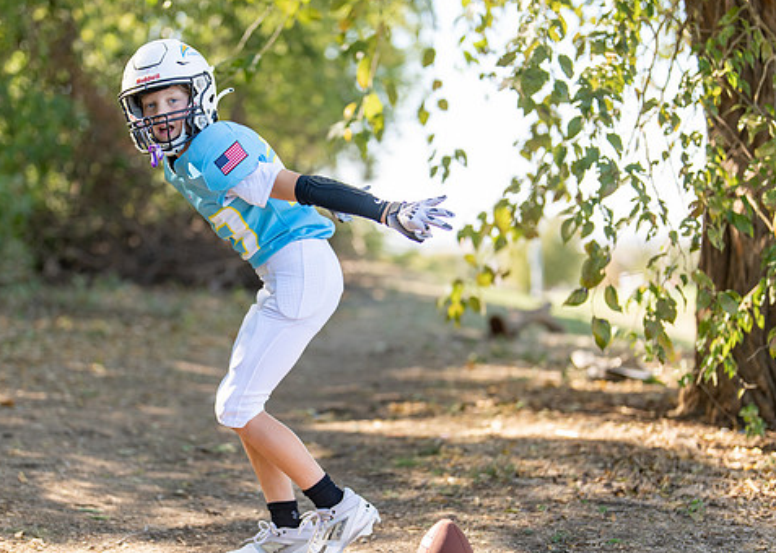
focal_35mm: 75
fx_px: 1652
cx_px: 305
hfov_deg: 26.4
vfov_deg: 19.0
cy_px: 332
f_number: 1.2
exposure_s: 1/1600
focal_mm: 50
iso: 100
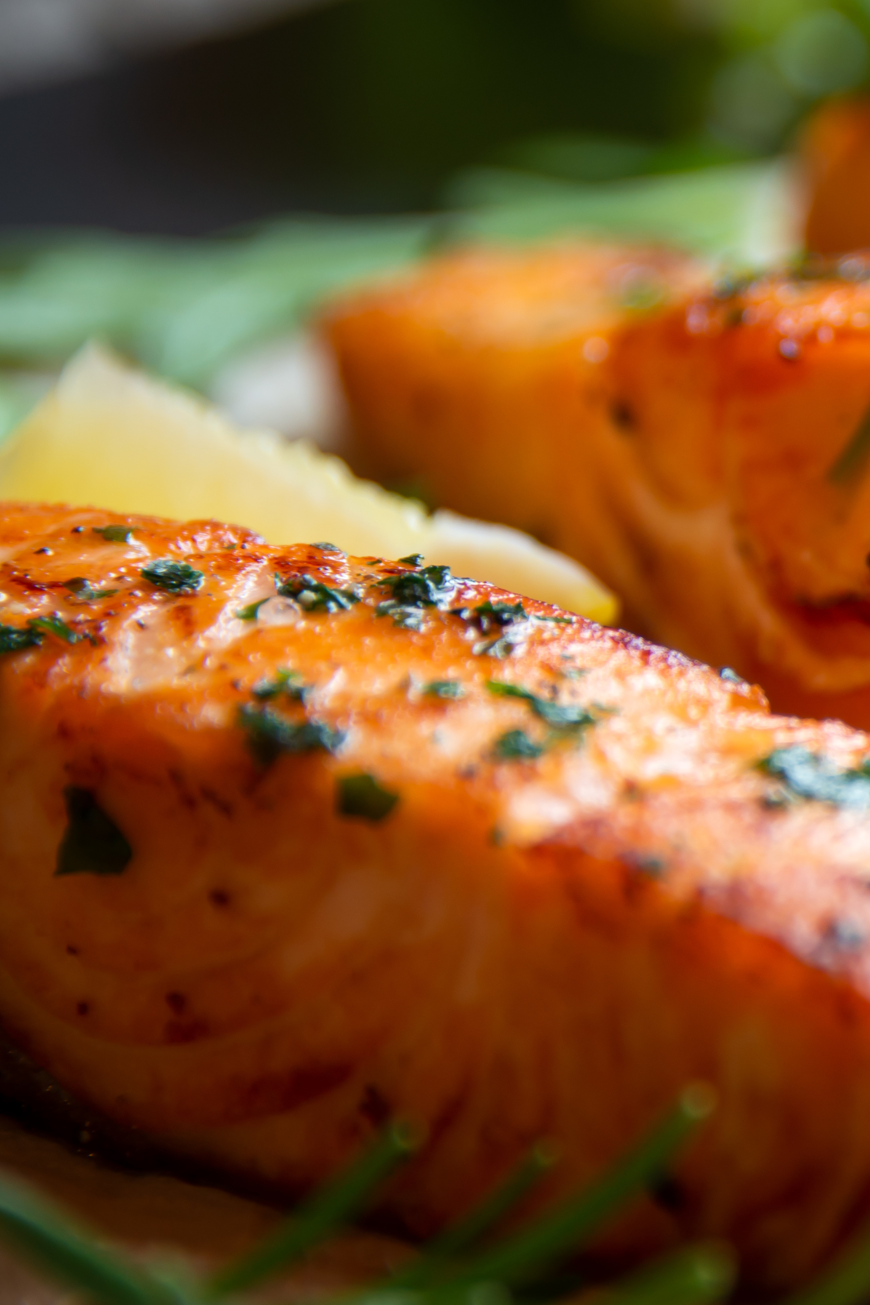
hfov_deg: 3.3
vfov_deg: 5.0
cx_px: 1227
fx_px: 15043
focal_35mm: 415
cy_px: 711
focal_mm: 210
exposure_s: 1/60
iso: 200
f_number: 5.6
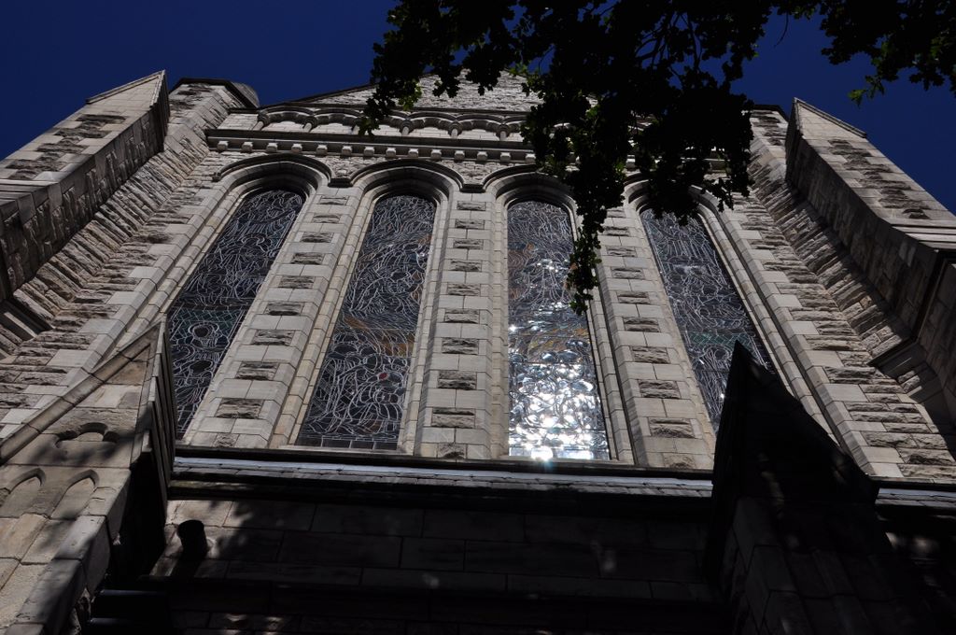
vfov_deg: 36.8
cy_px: 318
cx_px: 478
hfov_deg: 53.2
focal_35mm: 36
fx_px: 955
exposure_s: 1/1250
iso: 200
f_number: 13
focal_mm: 24
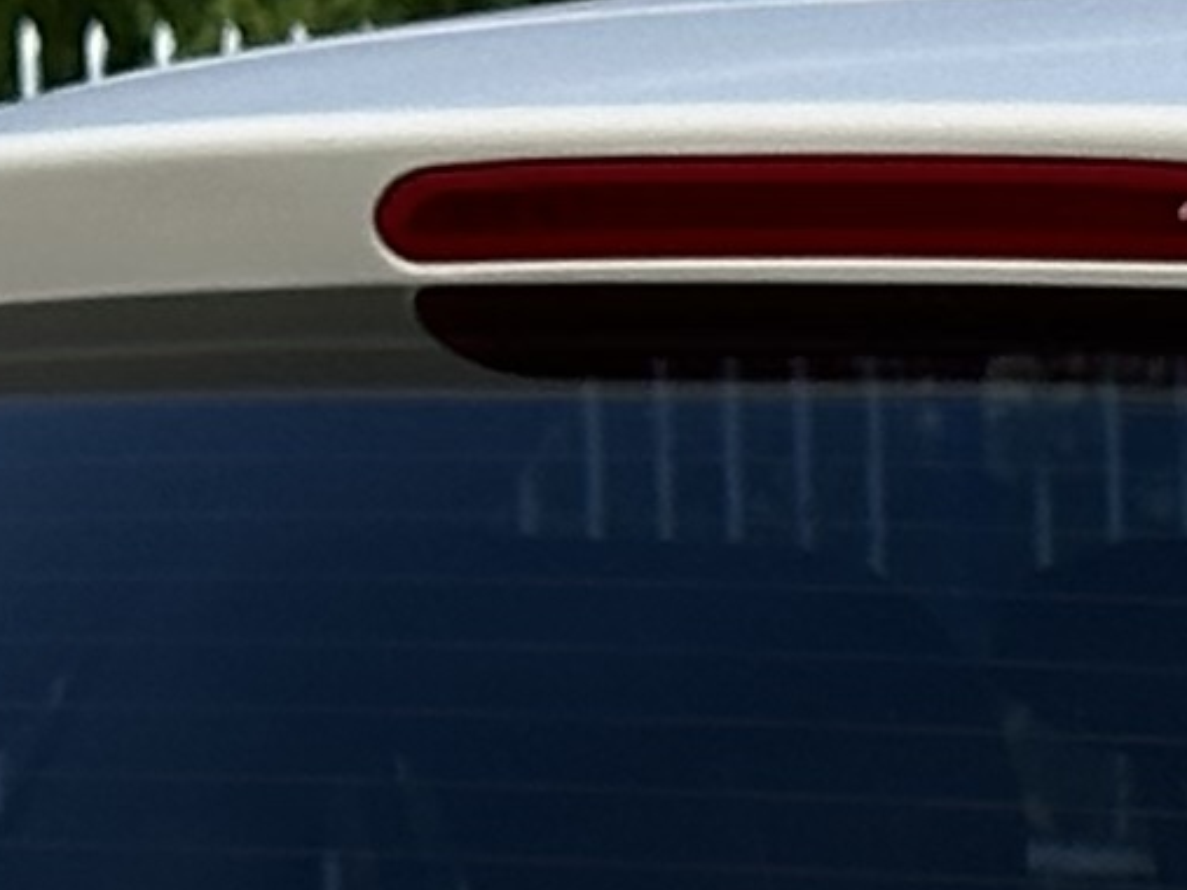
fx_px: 13096
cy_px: 1911
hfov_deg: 5.1
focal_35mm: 382
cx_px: 2627
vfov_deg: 3.8
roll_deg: -0.4
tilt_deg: -6.7
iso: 64
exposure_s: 1/2358
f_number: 1.78
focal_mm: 6.86
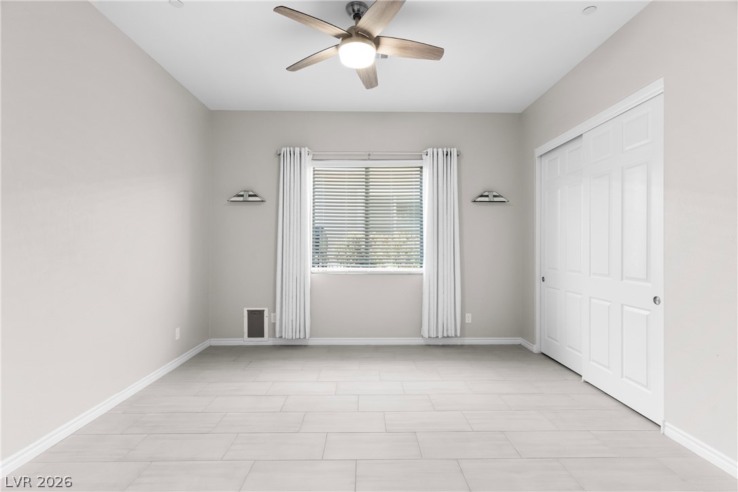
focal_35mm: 17
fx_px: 348
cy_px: 246
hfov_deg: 93.3
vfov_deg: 70.4
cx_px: 369
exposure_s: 1/4
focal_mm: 17
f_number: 8
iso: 400
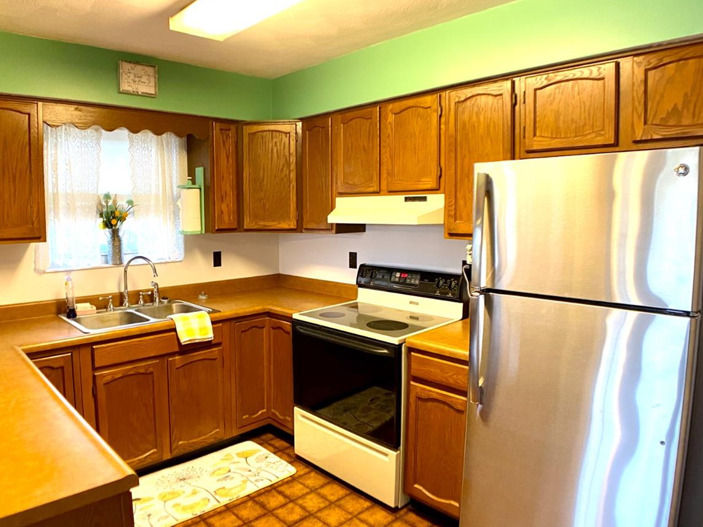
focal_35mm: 34
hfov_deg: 53.4
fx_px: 690
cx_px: 264
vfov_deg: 41.8
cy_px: 258
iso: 200
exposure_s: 1/60
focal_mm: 4.25
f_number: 1.8
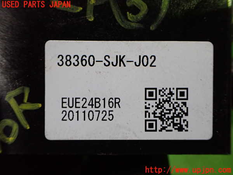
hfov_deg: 60.0
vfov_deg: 46.8
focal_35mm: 30
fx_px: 202
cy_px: 88
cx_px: 116
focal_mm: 5.4
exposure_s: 1/100
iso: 800
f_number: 2.3
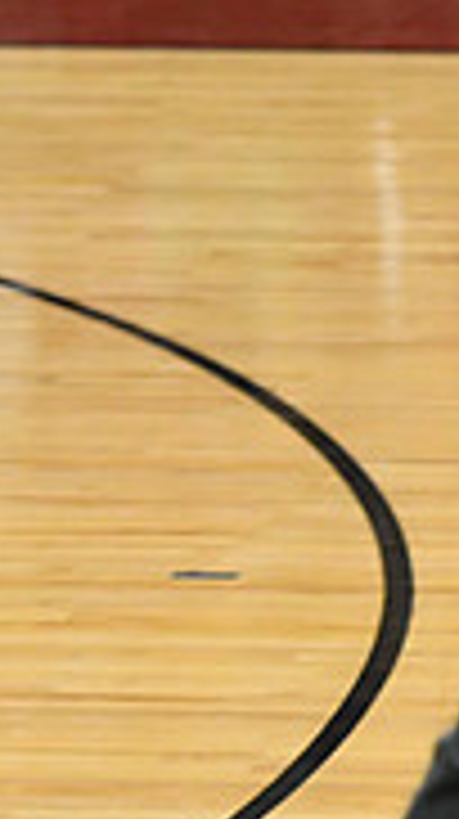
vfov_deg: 3.8
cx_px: 1269
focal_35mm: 562
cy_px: 97
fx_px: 12194
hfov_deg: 2.1
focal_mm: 112
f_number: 2.8
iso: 3200
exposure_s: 1/400
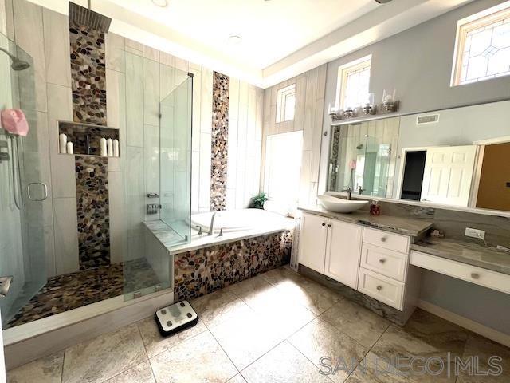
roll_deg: -2.3
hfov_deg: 106.2
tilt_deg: -6.0
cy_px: 192
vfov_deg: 89.9
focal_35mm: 13
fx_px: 192
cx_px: 255
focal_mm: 1.57
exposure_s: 1/99
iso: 32
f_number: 1.8
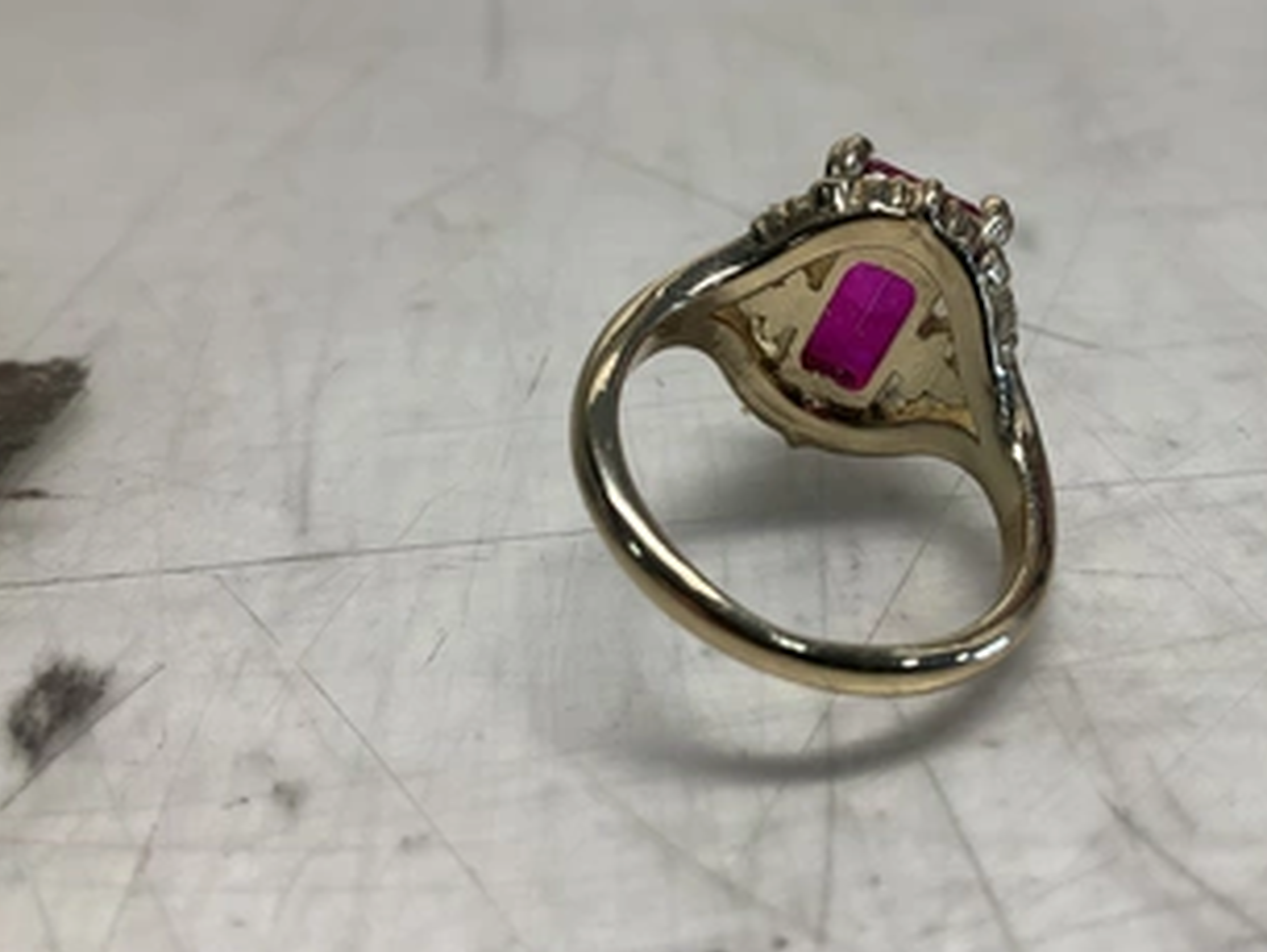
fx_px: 1391
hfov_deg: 48.6
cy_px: 403
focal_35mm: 38
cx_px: 764
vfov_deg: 37.7
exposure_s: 1/120
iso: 40
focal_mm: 3
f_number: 1.8
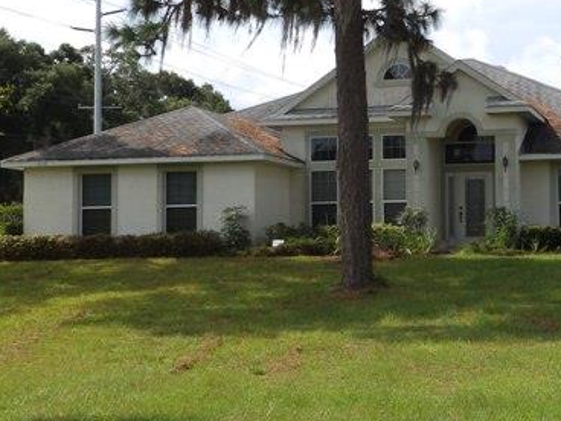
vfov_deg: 22.2
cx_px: 460
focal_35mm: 66
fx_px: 1070
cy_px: 177
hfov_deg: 28.7
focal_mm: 6.8
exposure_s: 1/400
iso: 80
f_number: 4.5
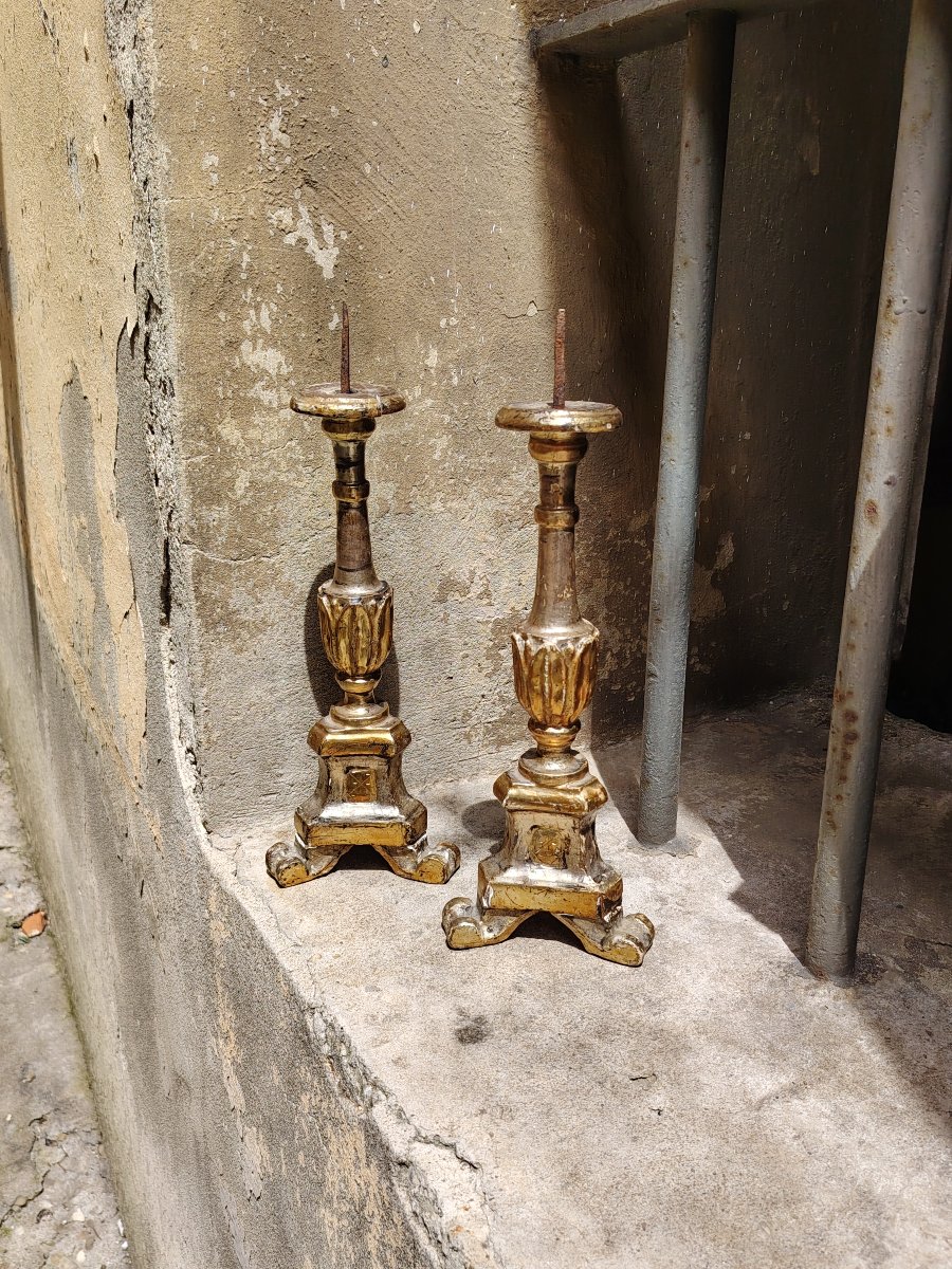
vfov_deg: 60.0
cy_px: 634
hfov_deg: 46.8
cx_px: 476
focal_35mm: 30
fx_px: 1100
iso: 100
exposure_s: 1/387
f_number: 1.75
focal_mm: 5.25
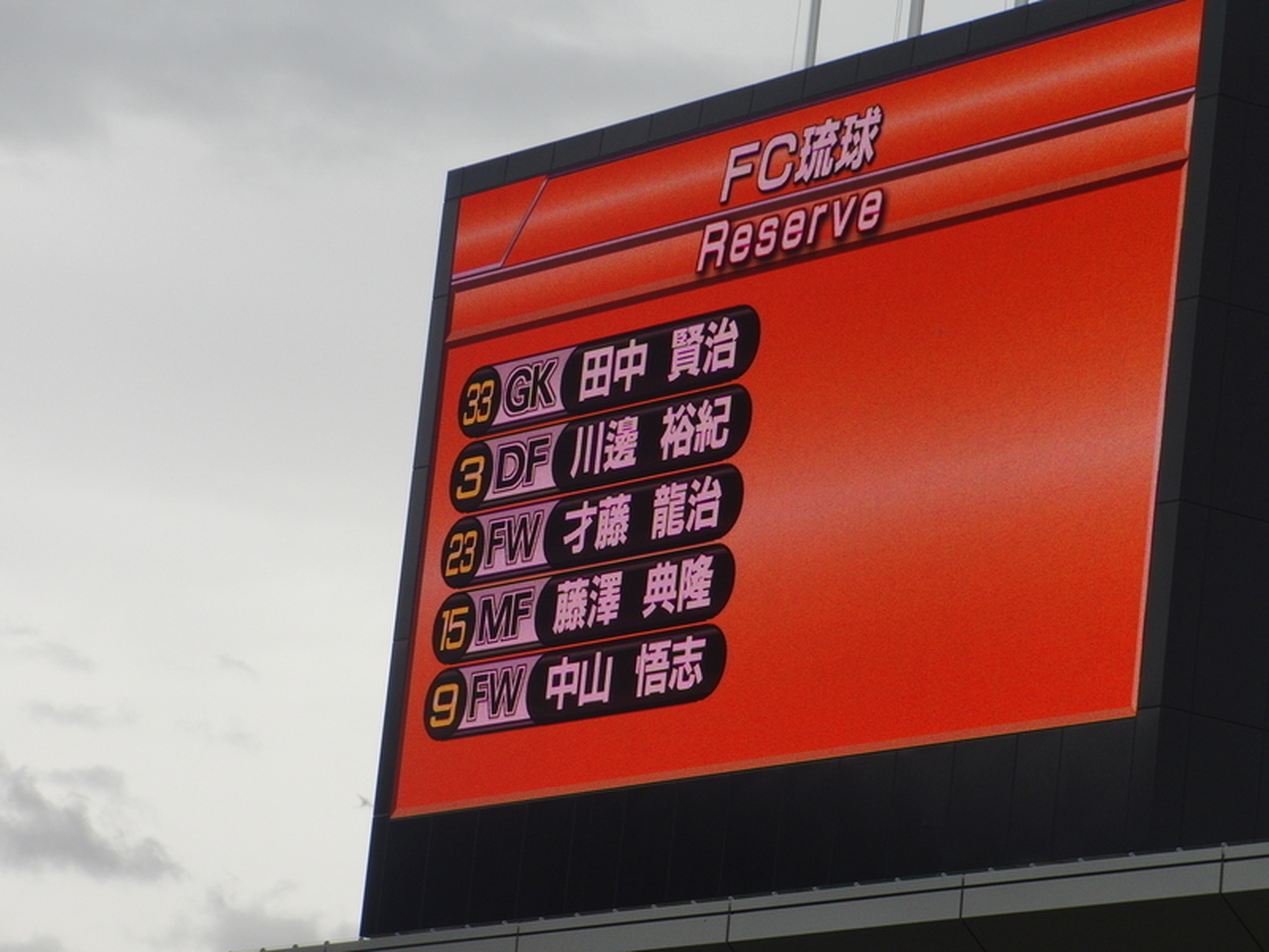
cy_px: 476
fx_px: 6415
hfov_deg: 11.3
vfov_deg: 8.5
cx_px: 634
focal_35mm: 175
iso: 100
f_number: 13.4
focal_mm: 30.1
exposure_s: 1/100
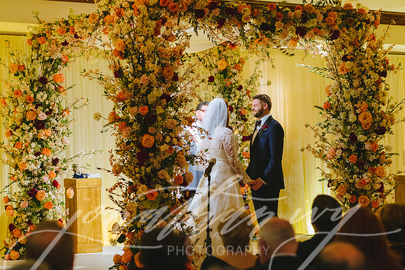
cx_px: 202
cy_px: 135
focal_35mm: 85
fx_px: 957
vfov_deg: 16.1
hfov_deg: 23.9
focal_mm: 85
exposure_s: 1/200
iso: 1600
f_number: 2.8
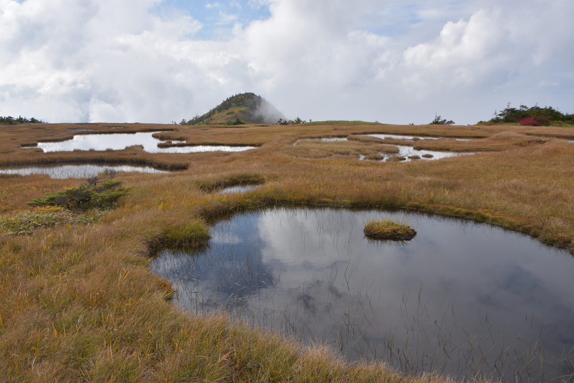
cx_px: 287
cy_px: 192
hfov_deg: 70.4
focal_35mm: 26
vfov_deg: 50.4
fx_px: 407
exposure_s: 1/400
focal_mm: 17
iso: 125
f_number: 8
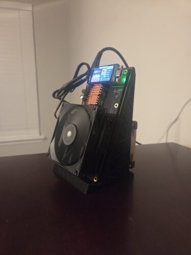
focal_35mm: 23
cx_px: 96
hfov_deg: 58.9
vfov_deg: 73.9
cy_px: 128
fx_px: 169
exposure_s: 1/60
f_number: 1.8
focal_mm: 5.4
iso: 1250
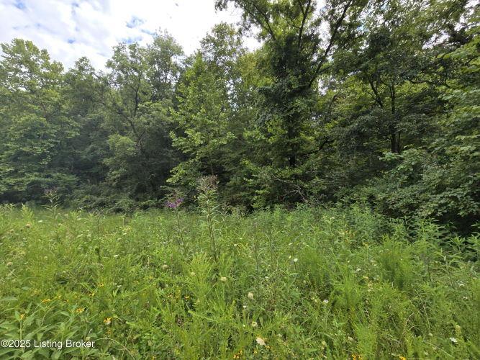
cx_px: 240
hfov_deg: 106.2
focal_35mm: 13
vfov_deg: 89.9
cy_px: 180
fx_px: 180
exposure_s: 1/1096
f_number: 2.2
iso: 50
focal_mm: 2.2
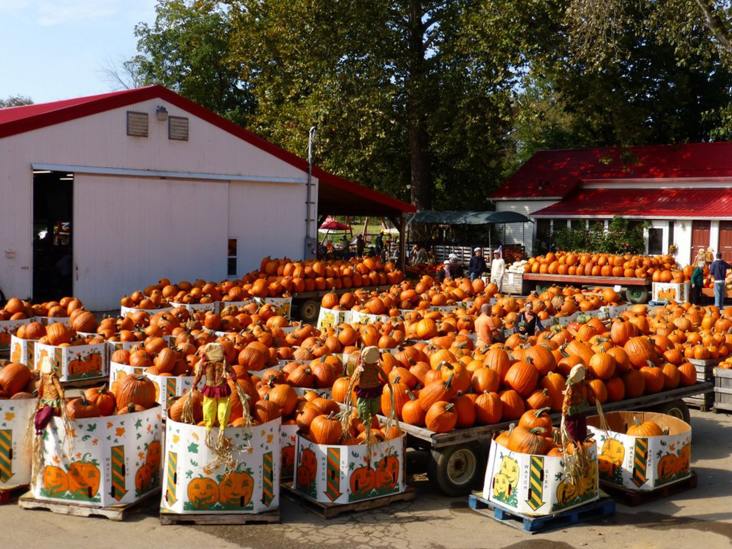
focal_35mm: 41
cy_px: 274
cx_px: 366
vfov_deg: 35.1
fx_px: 867
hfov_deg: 45.8
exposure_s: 1/500
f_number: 3.9
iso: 100
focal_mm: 7.4
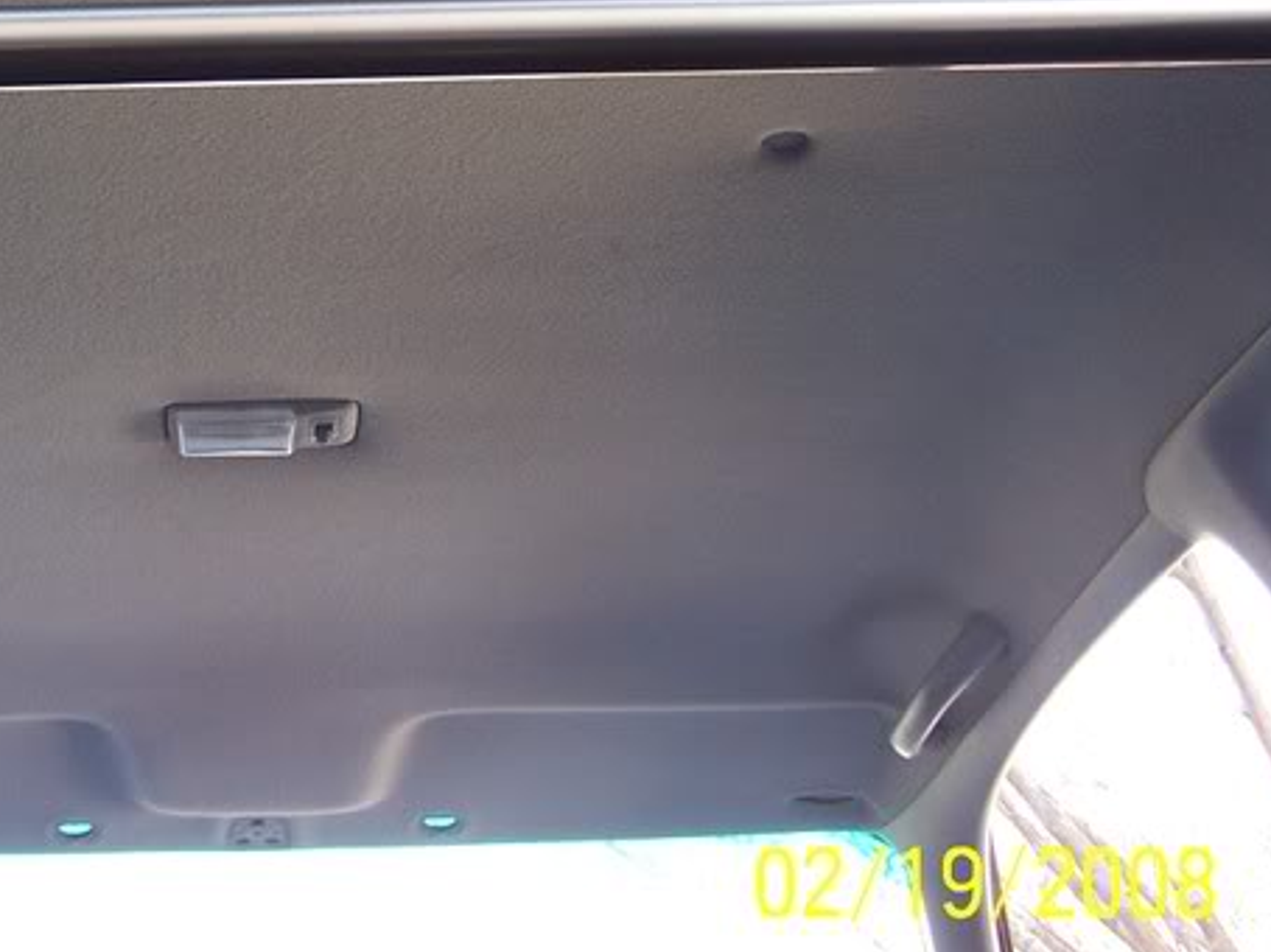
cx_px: 224
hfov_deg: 28.3
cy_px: 252
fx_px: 2459
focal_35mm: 67
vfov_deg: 21.7
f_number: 2.8
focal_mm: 6.3
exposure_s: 1/45
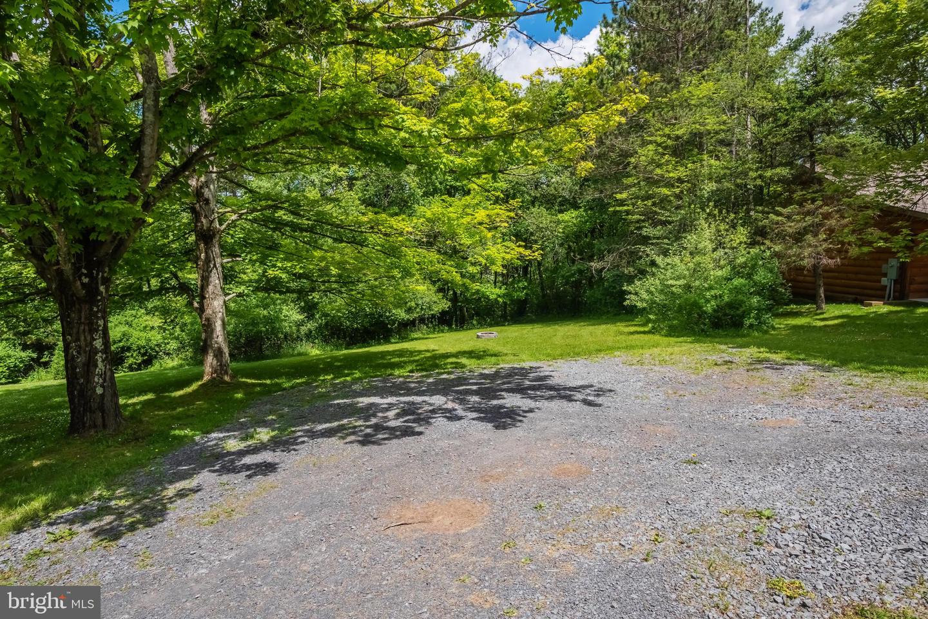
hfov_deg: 86.9
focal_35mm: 19
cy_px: 310
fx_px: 490
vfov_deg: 64.6
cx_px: 464
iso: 400
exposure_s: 1/500
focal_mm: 13
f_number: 11
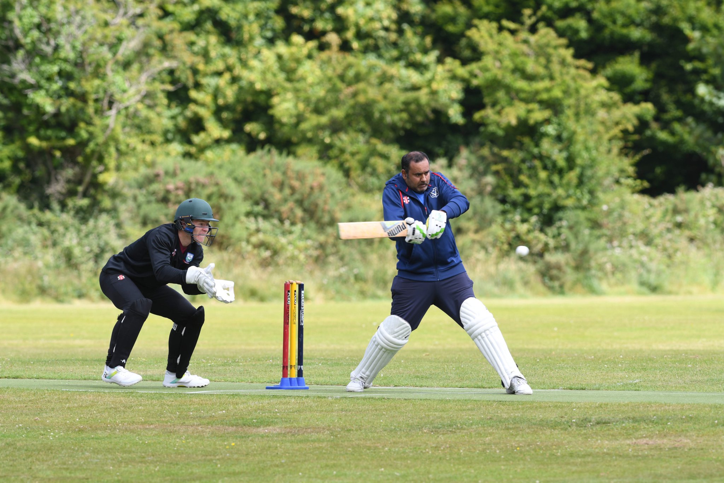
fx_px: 9049
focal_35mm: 450
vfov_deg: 3.1
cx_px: 362
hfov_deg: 4.6
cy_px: 242
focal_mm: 300
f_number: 5.6
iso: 200
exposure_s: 1/640
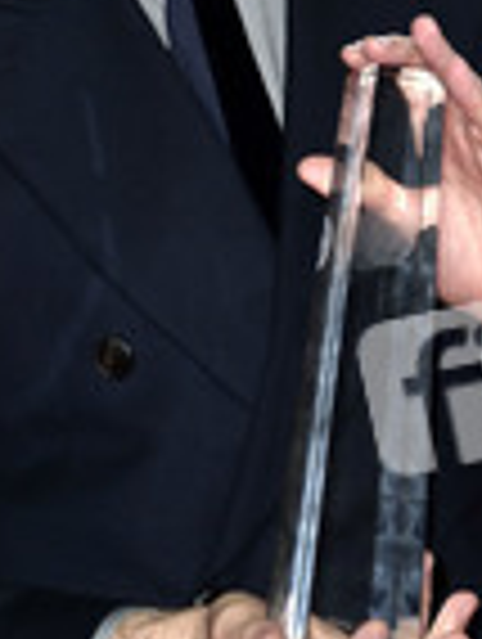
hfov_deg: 4.1
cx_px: 180
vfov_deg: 5.4
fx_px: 6756
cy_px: 144
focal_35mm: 365
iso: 1250
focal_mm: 135
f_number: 5.6
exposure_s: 1/250
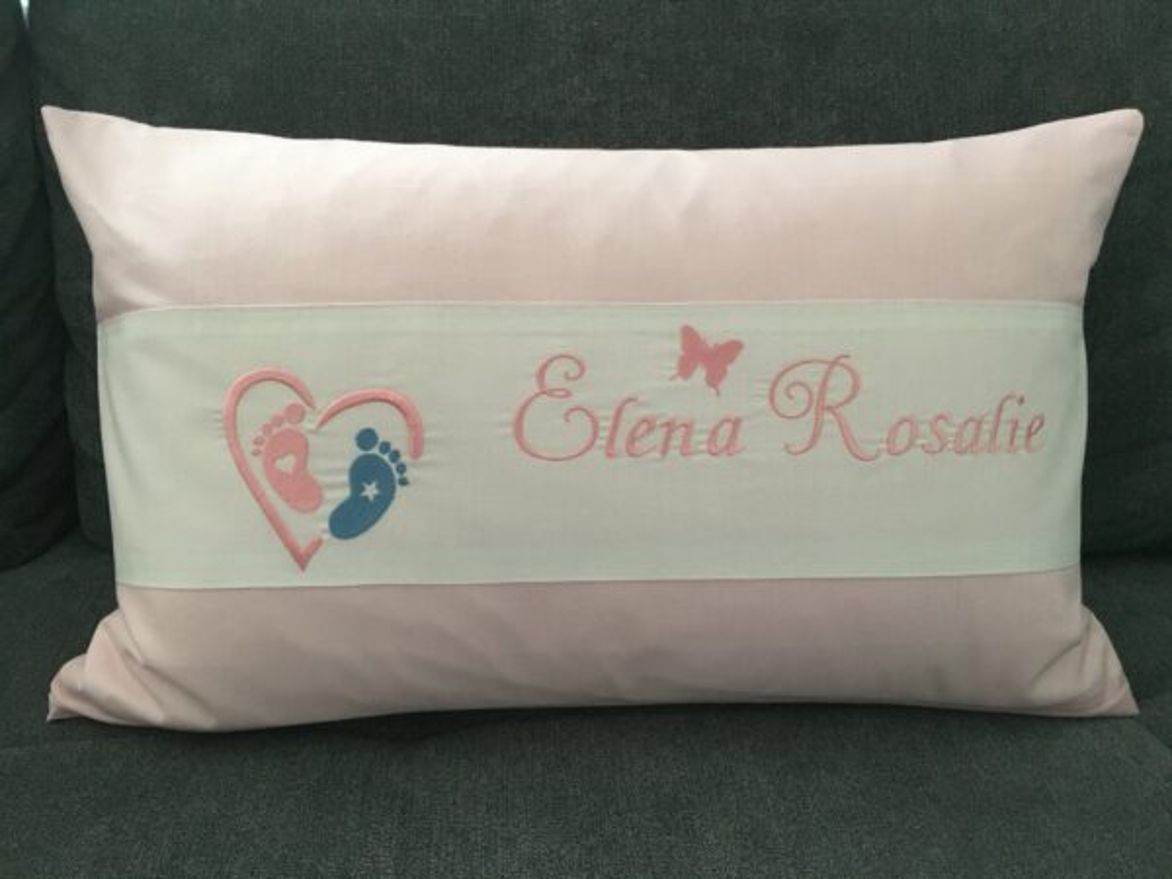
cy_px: 440
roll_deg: -3.5
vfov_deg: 48.2
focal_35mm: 29
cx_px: 586
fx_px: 982
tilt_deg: -26.1
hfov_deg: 61.7
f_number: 2.2
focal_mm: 4.15
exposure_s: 1/25
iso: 200
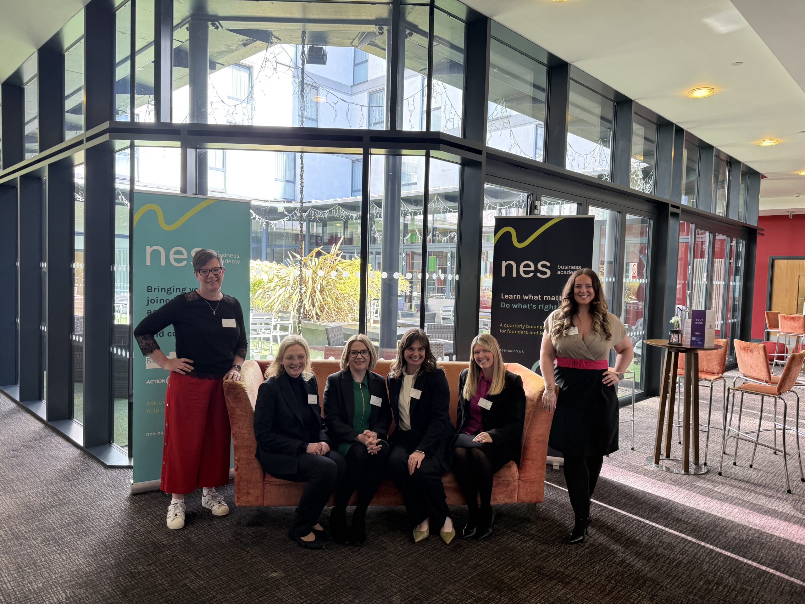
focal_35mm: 24
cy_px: 302
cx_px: 402
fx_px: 558
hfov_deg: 71.6
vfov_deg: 56.8
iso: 100
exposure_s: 1/100
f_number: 1.78
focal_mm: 6.76
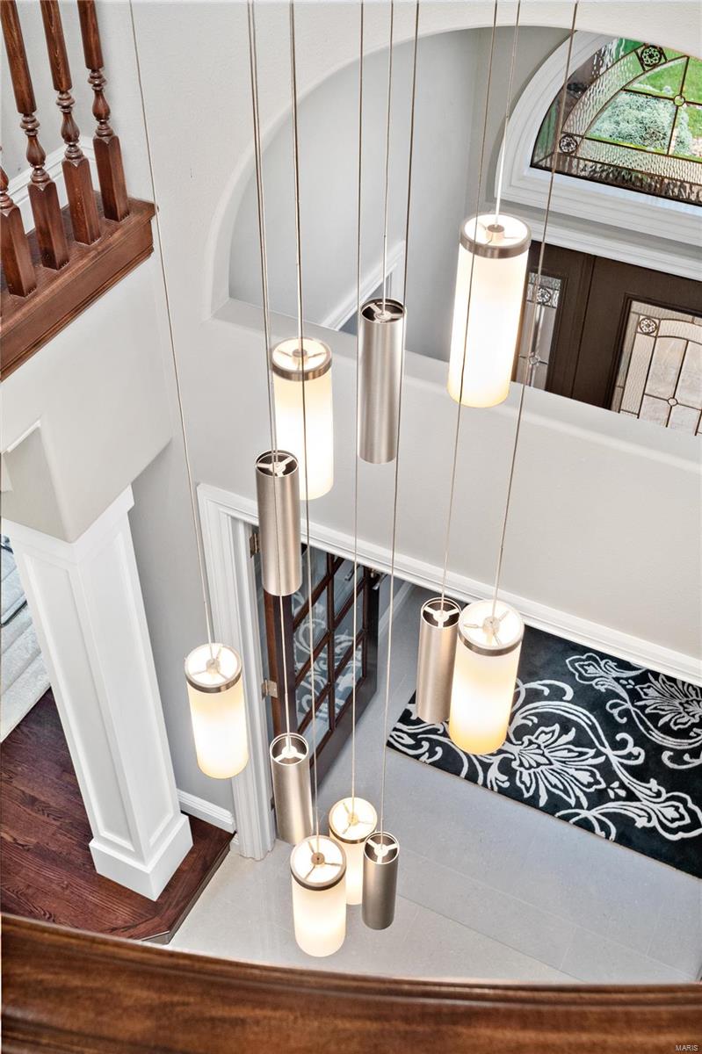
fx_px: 1112
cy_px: 527
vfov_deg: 50.7
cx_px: 351
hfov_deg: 35.0
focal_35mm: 38
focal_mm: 19
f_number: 7.1
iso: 400
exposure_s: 1/2.5
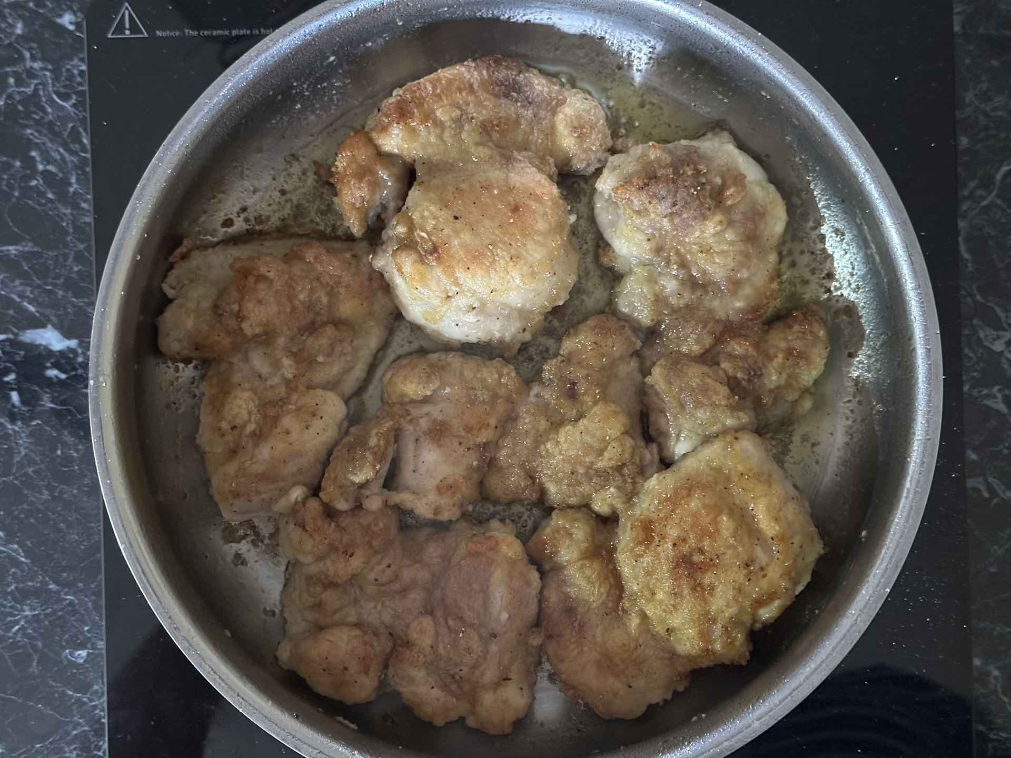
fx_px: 1402
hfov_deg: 39.7
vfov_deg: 30.3
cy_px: 379
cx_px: 506
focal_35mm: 48
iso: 640
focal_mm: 6.86
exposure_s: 1/25
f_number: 1.78
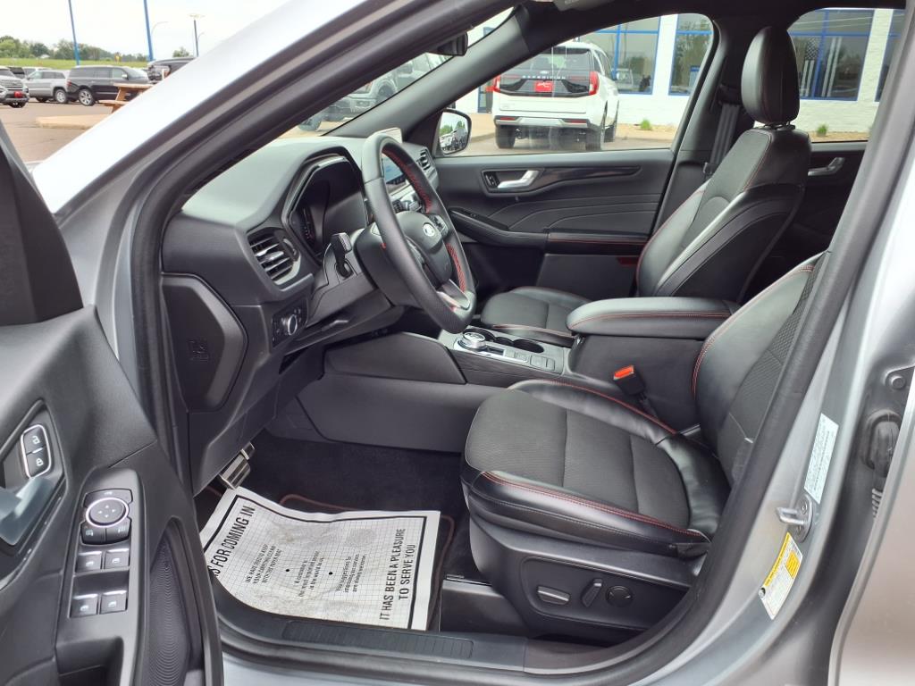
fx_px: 714
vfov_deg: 51.4
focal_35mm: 27
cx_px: 458
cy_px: 343
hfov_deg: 65.3
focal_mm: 3.58
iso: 50
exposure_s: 1/120
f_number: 1.9
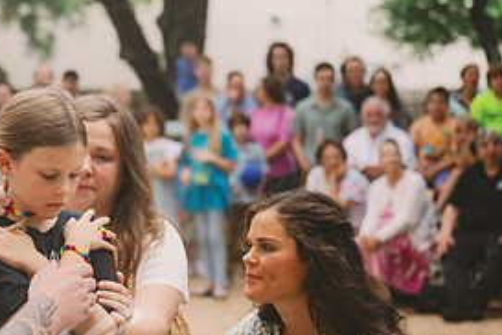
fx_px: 1715
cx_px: 35
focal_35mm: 123
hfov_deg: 16.4
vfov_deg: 11.1
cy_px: 203
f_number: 2.8
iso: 160
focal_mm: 58
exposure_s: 1/640
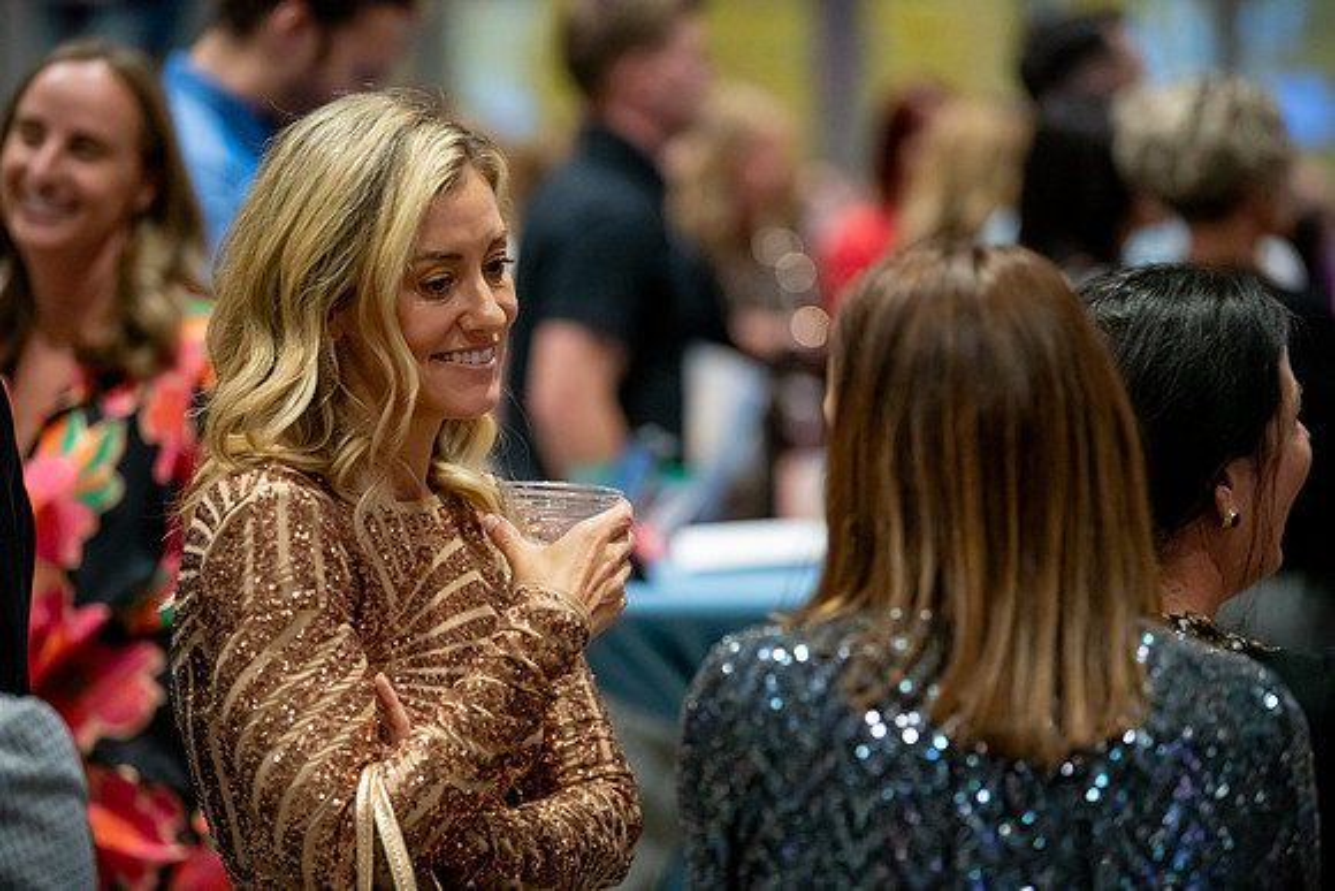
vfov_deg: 9.8
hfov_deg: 14.7
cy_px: 446
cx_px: 668
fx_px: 5193
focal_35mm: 140
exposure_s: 1/160
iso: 6400
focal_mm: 140
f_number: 2.8
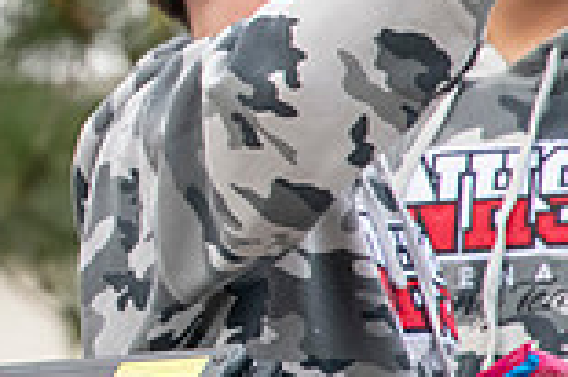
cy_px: -46
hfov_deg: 1.8
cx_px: -451
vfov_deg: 1.2
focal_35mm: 1122
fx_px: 17684
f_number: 11
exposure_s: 1/320
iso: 3200
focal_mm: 300
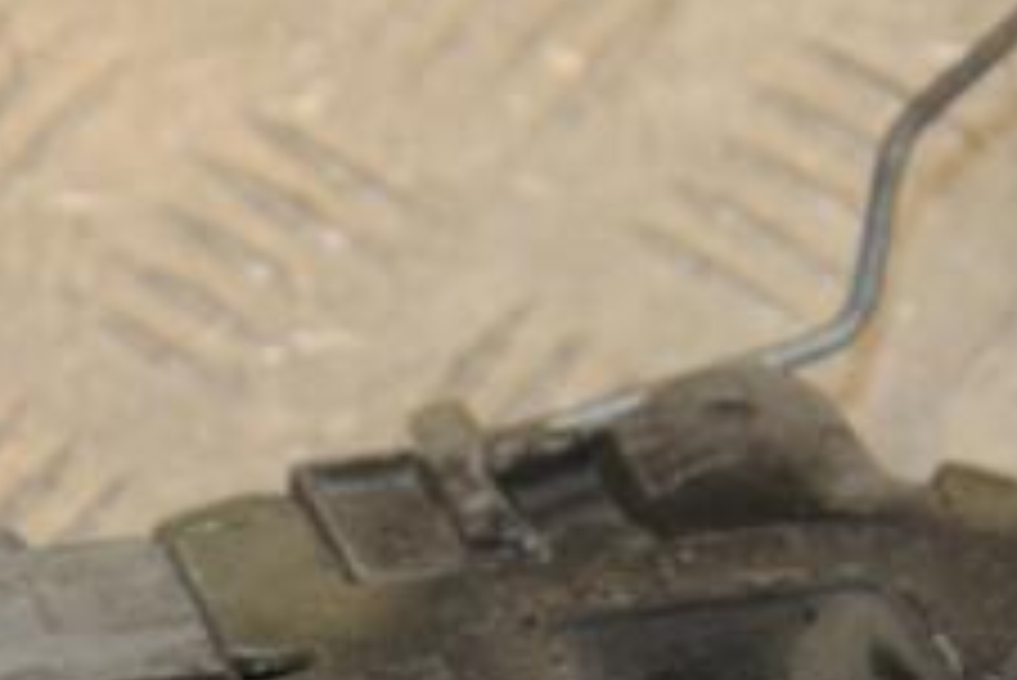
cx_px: 297
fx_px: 6530
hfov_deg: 8.9
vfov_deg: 5.9
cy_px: 815
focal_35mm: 231
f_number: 7.1
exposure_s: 1/200
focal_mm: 58
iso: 800
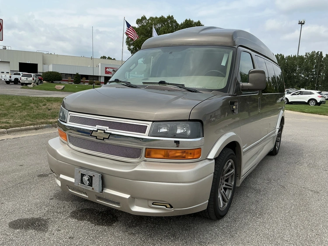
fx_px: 265
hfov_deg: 63.4
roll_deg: -2.0
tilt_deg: -6.4
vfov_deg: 49.8
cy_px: 123
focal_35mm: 28
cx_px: 164
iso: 25
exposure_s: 1/1848
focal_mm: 3
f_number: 1.8
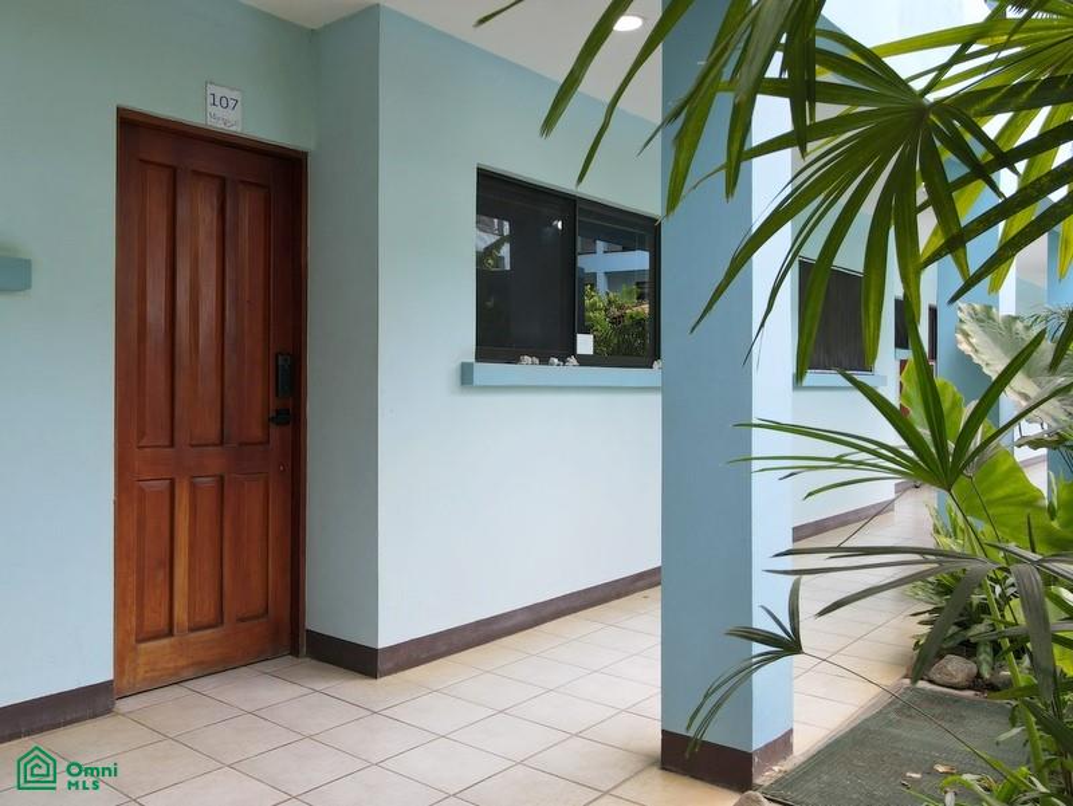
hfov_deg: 71.6
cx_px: 536
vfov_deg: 56.9
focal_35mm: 24
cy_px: 403
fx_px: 744
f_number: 2.8
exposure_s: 1/60
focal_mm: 4.5
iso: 100
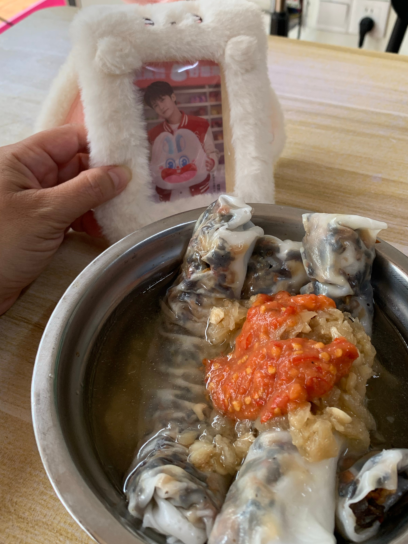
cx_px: 211
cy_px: 228
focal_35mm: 33
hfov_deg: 42.9
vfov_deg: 55.1
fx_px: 519
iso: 80
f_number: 1.8
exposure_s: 1/121
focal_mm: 4.25
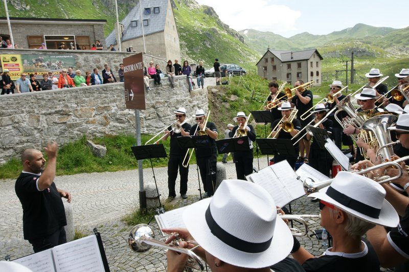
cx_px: 204
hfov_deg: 62.0
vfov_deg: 43.5
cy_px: 136
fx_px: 341
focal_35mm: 30
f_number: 11
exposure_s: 1/90
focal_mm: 20
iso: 200
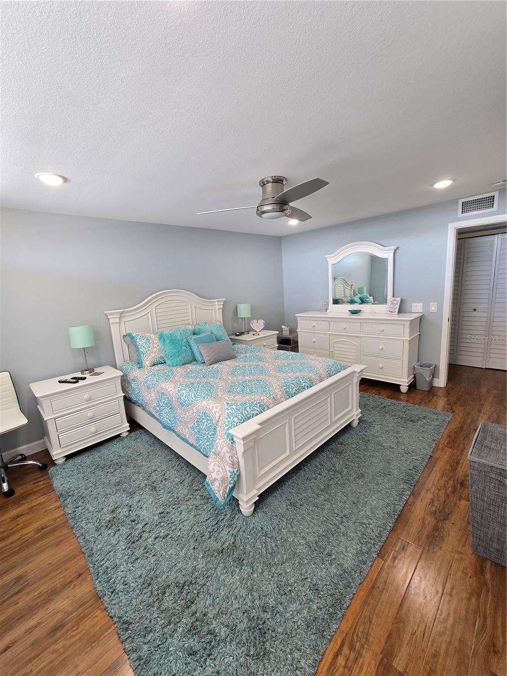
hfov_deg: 89.9
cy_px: 338
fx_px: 254
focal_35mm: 13
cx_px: 254
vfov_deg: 106.2
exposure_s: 1/60
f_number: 2.2
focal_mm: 2.2
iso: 80
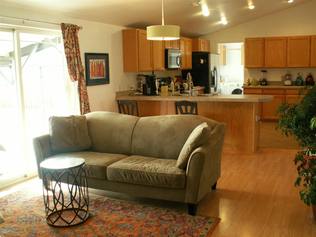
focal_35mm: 35
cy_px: 118
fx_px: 319
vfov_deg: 40.7
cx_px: 158
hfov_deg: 52.6
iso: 160
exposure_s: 1/25
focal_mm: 5.86
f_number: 2.8
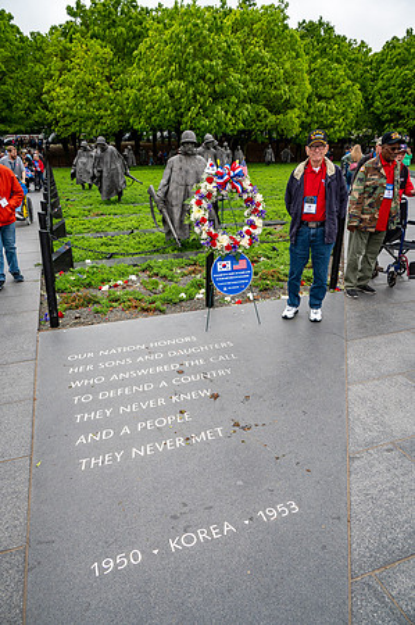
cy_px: 312
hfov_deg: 53.0
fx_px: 416
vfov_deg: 73.8
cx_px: 208
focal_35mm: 24
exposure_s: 1/640
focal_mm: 24
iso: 900
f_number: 8
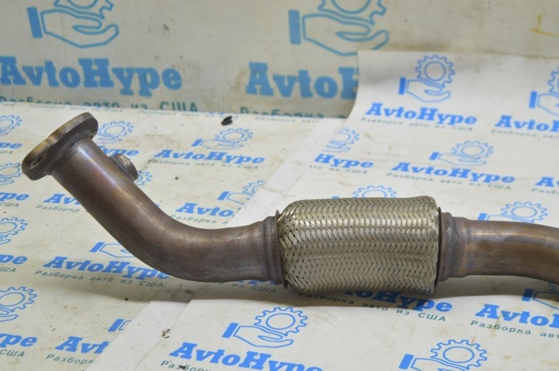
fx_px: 1163
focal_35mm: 75
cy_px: 186
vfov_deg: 18.1
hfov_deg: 27.0
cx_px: 280
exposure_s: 1/20
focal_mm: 50
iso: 400
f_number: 5.6
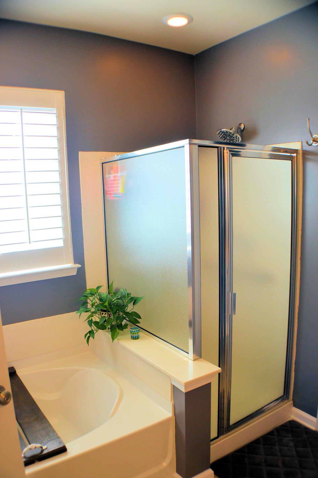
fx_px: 451
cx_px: 156
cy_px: 245
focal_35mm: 34
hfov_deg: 38.9
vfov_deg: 55.8
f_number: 4.5
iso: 400
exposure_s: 1/100
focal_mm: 22
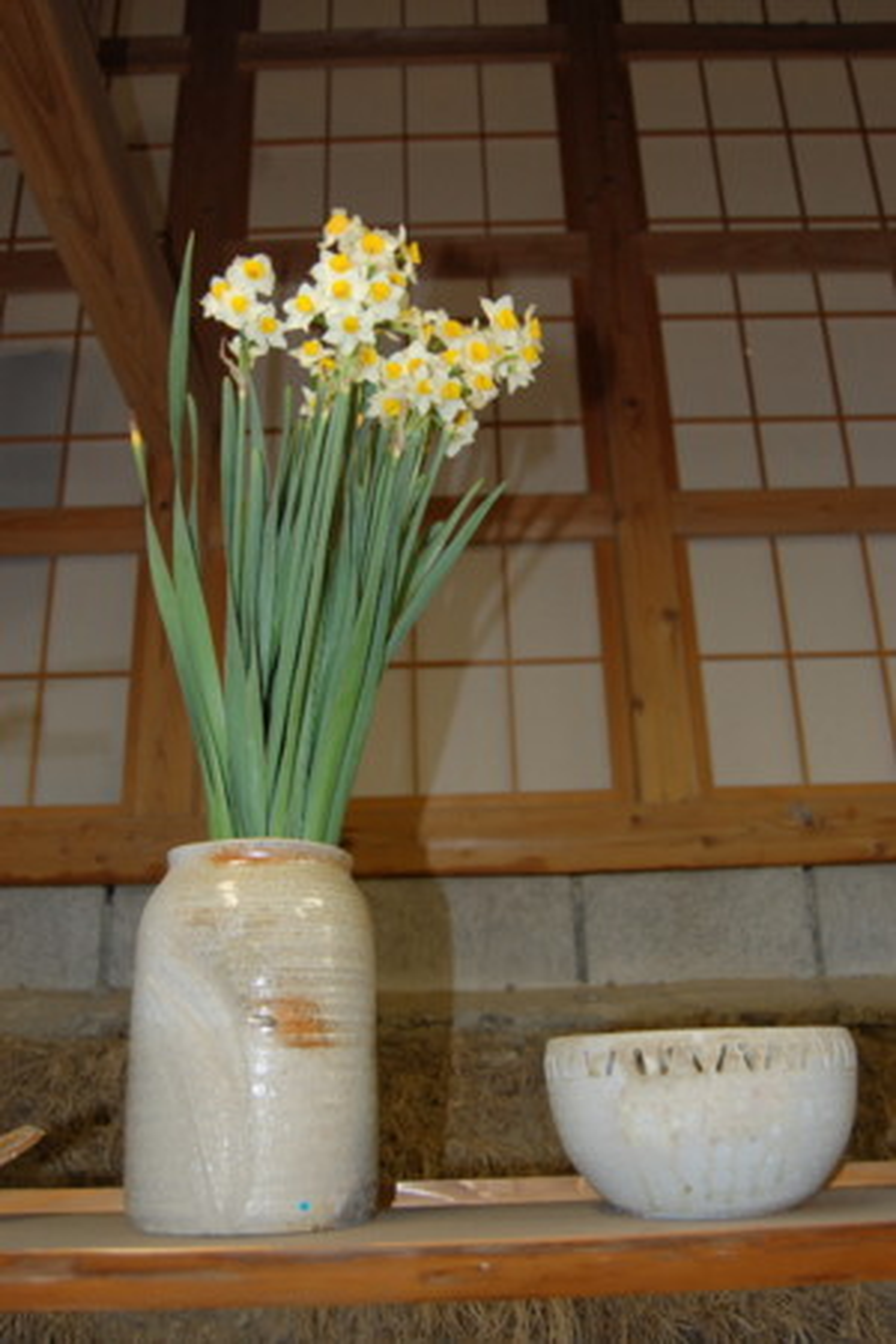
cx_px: 448
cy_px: 672
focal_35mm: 30
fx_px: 1120
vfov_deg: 61.9
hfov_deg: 43.6
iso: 400
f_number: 3.8
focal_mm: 20
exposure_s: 1/60
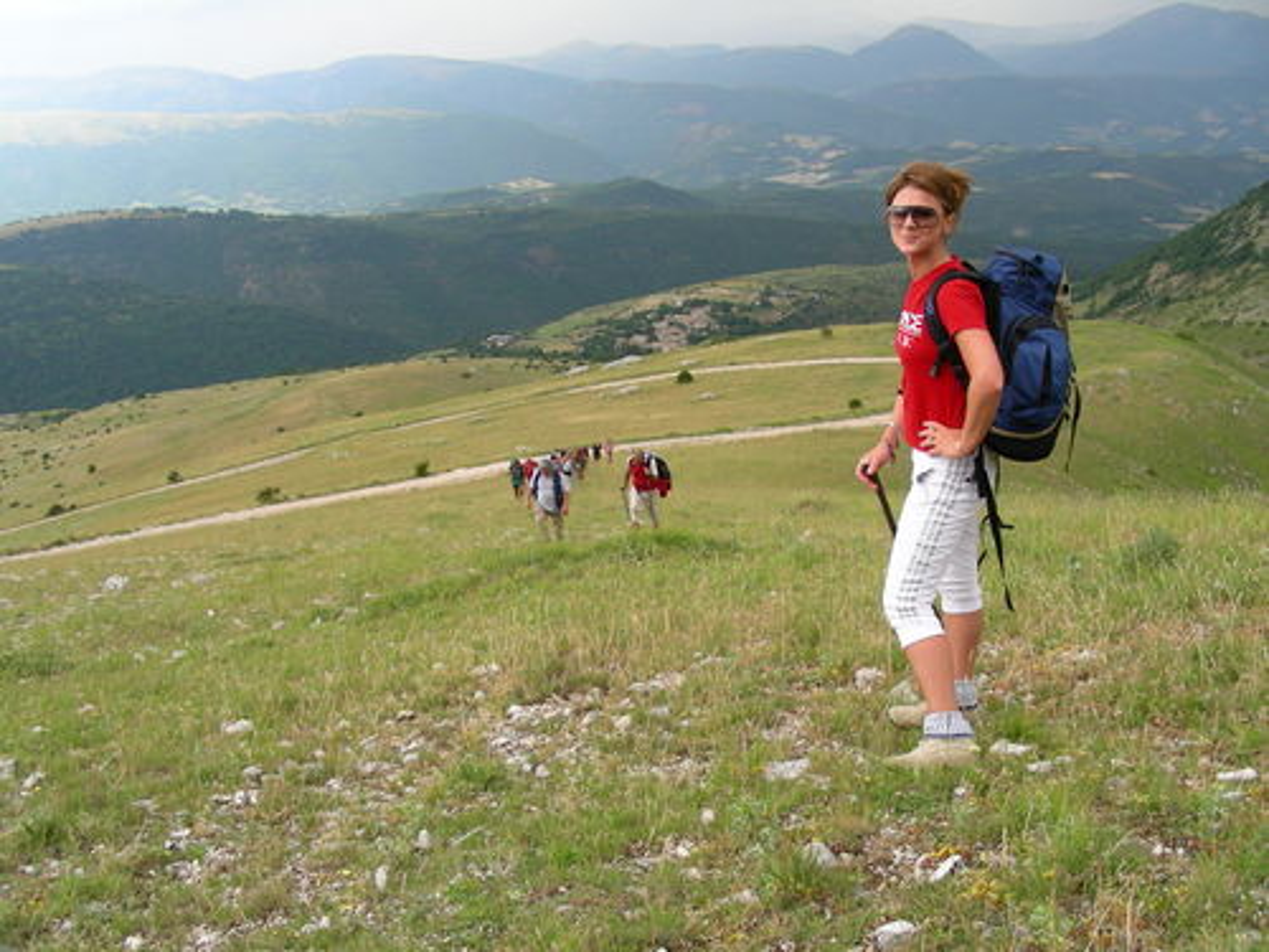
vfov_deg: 37.7
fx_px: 1393
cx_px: 634
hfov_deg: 49.0
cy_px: 476
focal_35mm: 38
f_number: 4
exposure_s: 1/141
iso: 50
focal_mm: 6.3
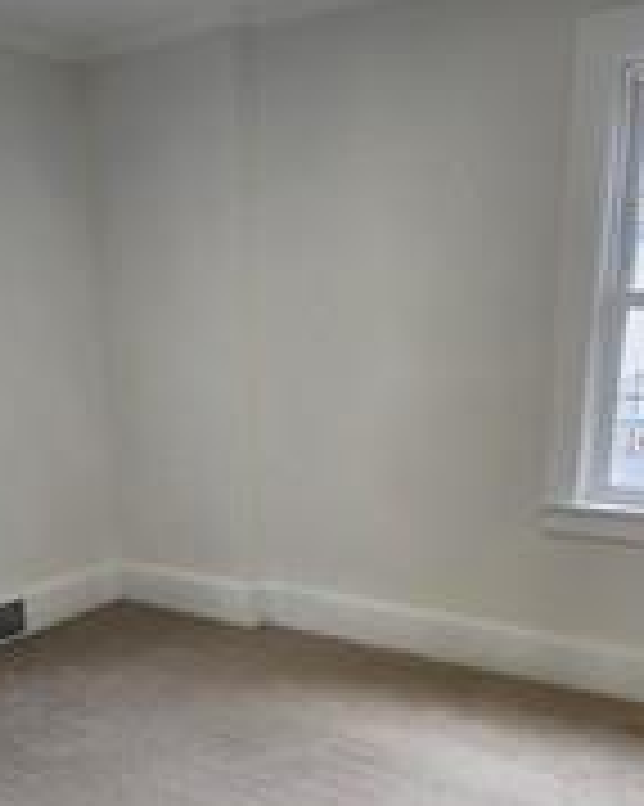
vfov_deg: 50.1
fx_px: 811
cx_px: 284
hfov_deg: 43.2
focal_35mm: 34
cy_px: 630
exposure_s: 1/60
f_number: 2.2
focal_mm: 2.2
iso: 64
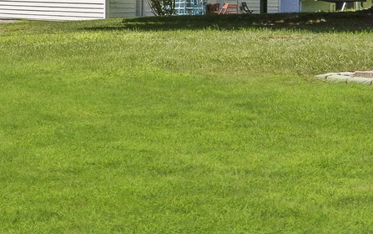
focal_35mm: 98
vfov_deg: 13.2
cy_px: 0
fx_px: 997
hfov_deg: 19.4
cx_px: -122
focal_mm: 14
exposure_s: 1/1000
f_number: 9
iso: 640
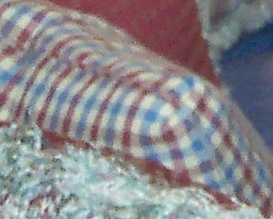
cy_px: -439
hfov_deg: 6.1
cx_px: 528
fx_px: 2481
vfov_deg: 4.8
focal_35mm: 307
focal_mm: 8
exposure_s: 1/30
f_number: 2.8
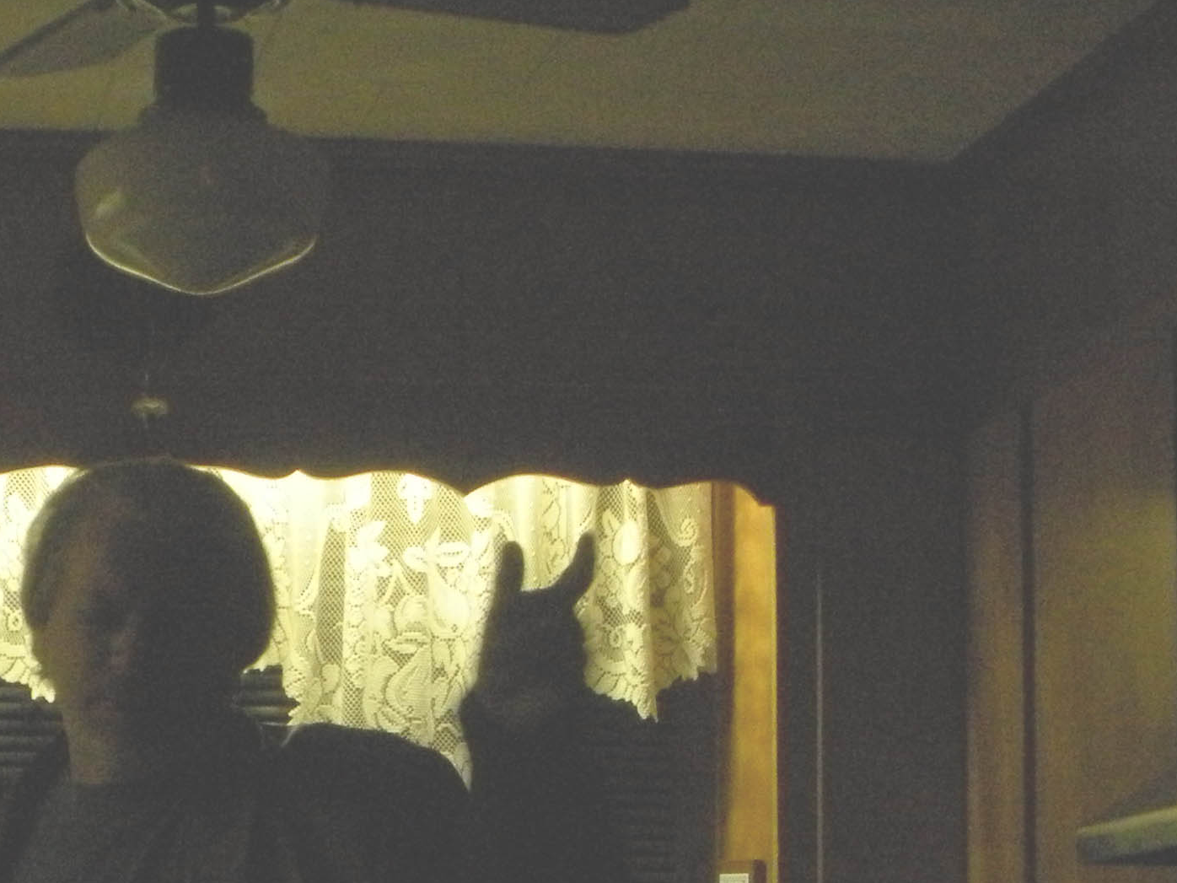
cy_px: 1129
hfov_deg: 17.0
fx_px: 3910
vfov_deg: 12.5
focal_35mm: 115
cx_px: 320
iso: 400
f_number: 4
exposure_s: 1/18.5
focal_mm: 7.7
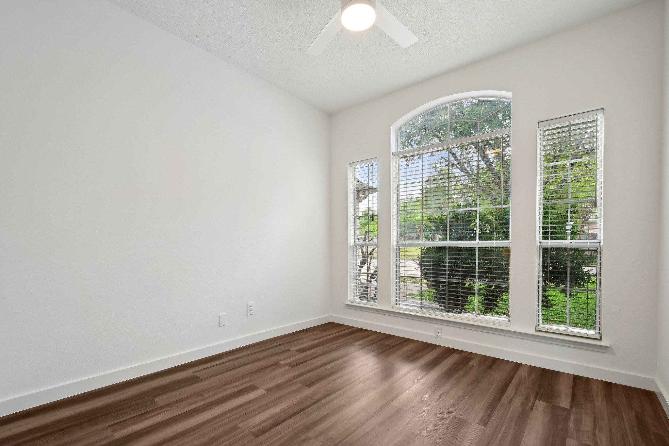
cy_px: 223
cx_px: 334
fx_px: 279
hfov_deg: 100.4
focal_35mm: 15
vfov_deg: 77.3
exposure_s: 1/60
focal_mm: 10
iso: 400
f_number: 8
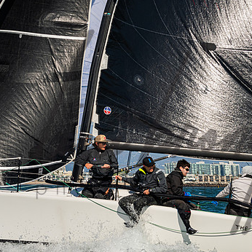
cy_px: 133
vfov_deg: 7.8
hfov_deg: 7.8
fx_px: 1853
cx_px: 187
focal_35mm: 225
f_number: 8
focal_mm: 145
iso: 400
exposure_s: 1/3200
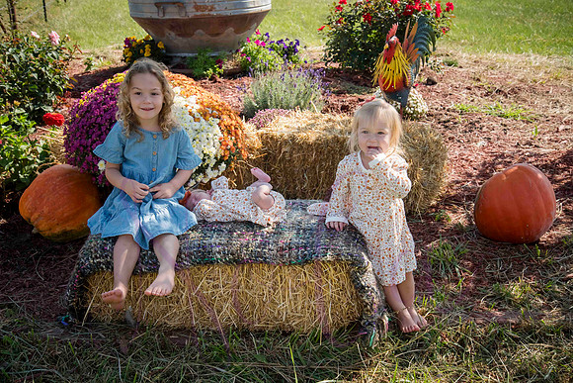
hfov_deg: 41.1
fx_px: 764
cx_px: 286
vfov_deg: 28.1
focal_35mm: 48
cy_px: 192
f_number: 8
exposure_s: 1/500
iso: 400
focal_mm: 48
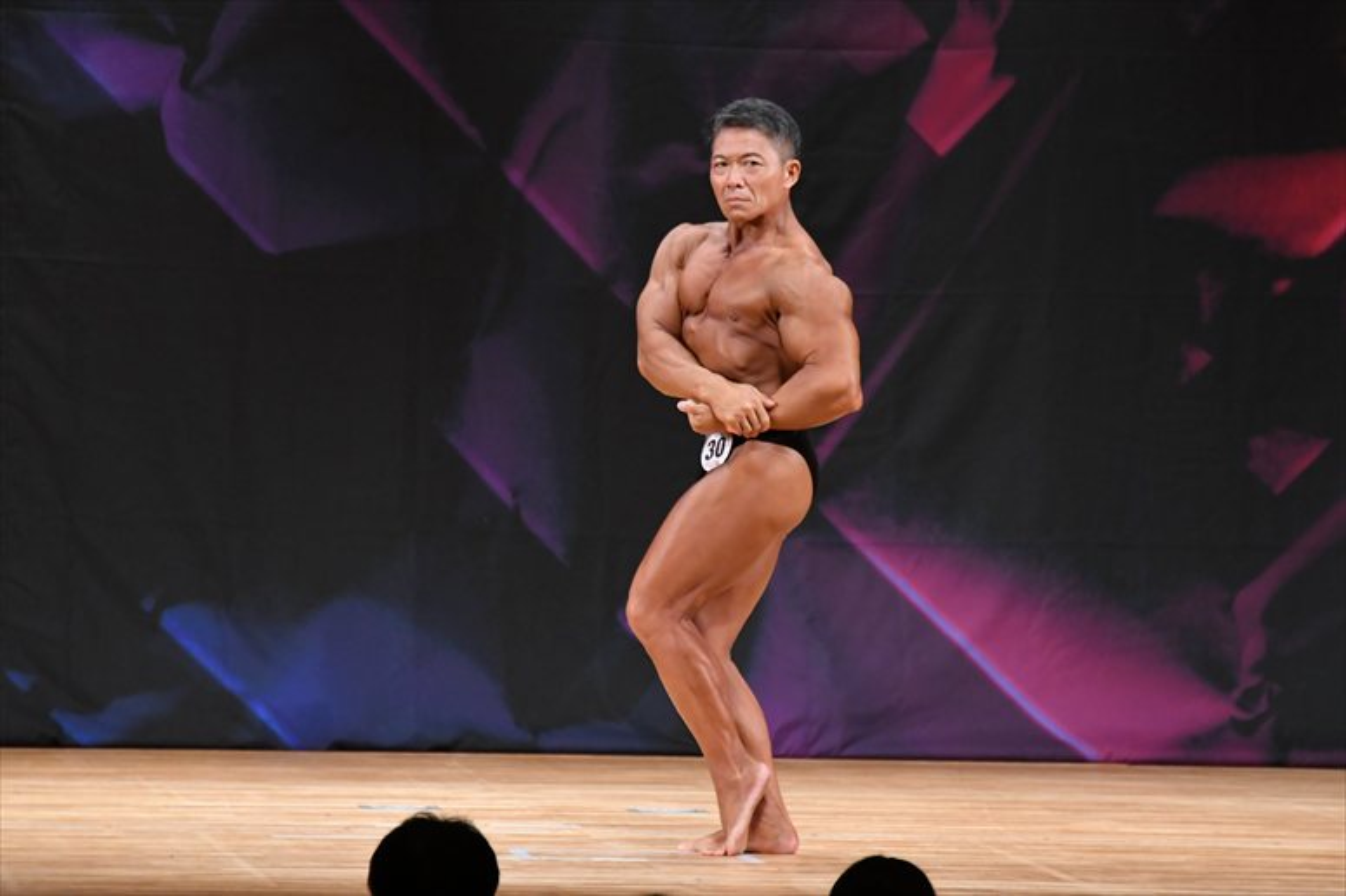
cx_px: 673
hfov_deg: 6.9
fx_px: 11211
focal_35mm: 300
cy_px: 448
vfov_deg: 4.6
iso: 3200
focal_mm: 200
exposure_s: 1/400
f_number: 5.6
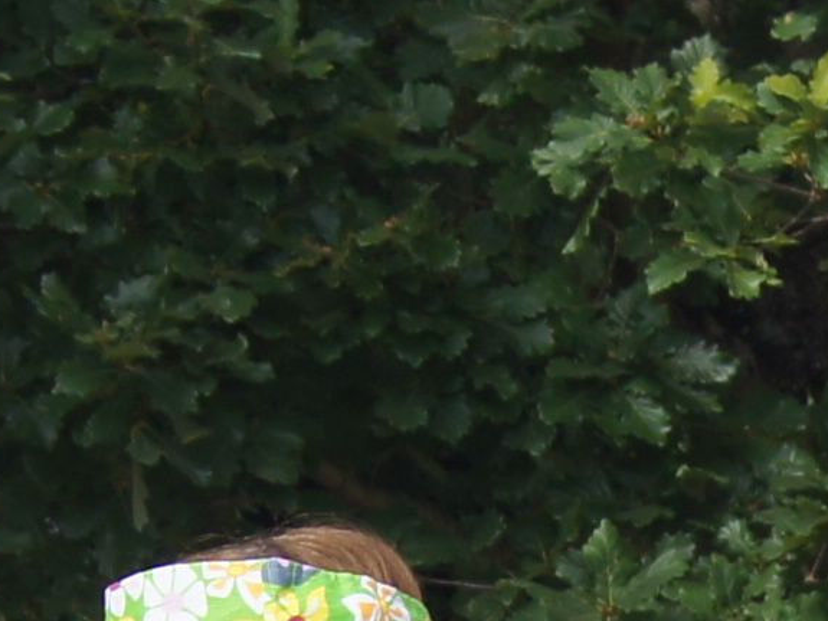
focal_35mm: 431
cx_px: 706
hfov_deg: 4.6
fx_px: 10310
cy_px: 1866
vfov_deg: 3.4
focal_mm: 35
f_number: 8
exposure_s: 1/160
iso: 100
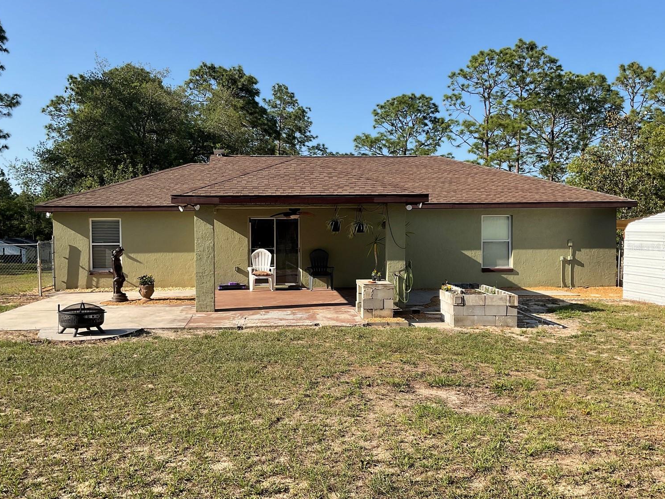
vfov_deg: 45.4
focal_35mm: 31
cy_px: 247
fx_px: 596
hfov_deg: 58.3
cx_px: 314
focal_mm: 3
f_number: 1.8
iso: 16
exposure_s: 1/1279
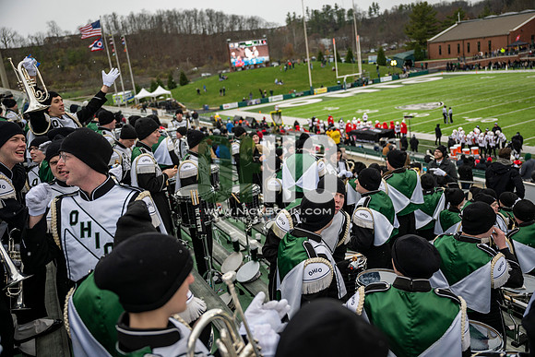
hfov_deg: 58.7
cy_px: 178
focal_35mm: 32
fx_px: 476
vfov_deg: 41.1
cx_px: 268
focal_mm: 32
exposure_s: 1/500
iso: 160
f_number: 2.8
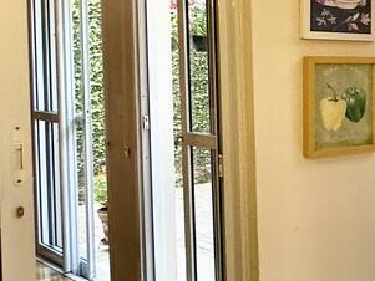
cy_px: 68
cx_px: 617
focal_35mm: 67
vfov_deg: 21.7
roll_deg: +0.4
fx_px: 726
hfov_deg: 21.9
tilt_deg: -1.0
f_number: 2.2
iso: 160
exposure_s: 1/60
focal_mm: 2.22
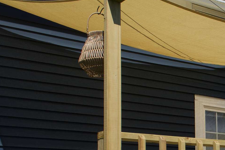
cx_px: 292
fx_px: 538
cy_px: 169
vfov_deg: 15.4
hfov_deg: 21.4
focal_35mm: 86
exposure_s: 1/320
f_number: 9
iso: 100
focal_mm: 18
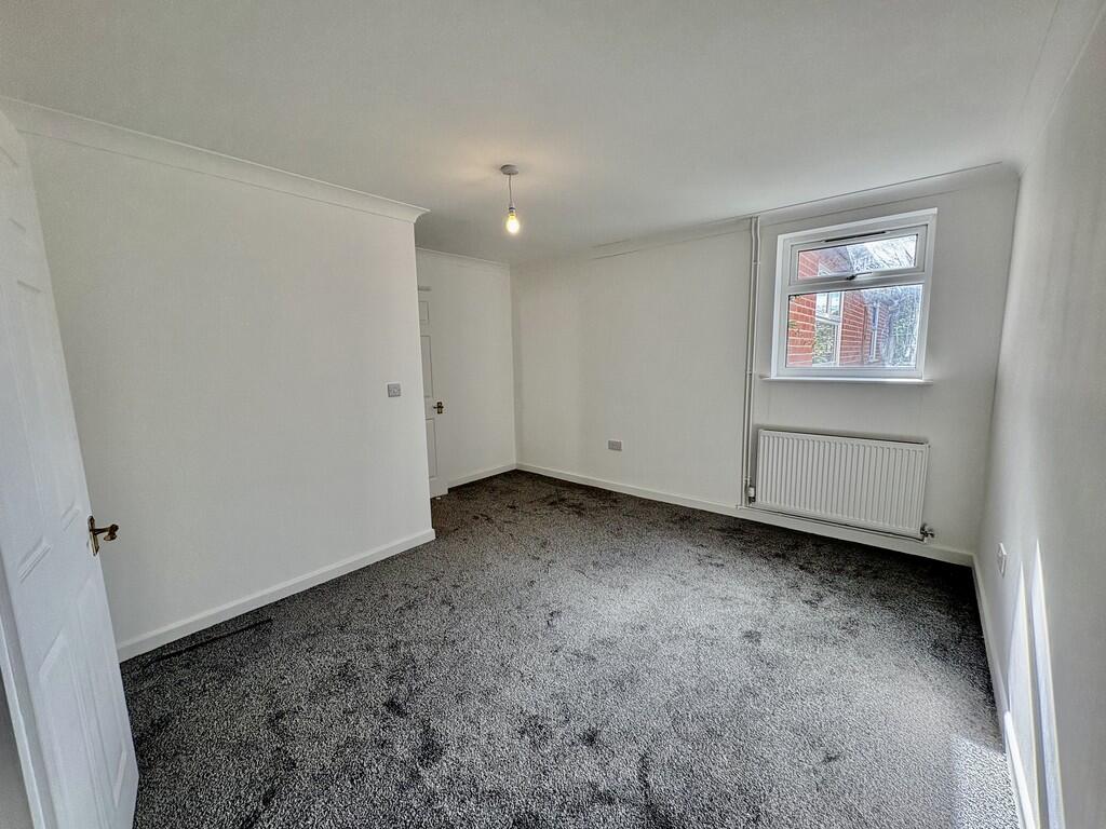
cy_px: 414
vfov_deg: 85.7
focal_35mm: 14
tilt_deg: -5.9
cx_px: 553
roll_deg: +2.1
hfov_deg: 102.1
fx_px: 447
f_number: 2.2
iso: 64
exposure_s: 1/99
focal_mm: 2.22
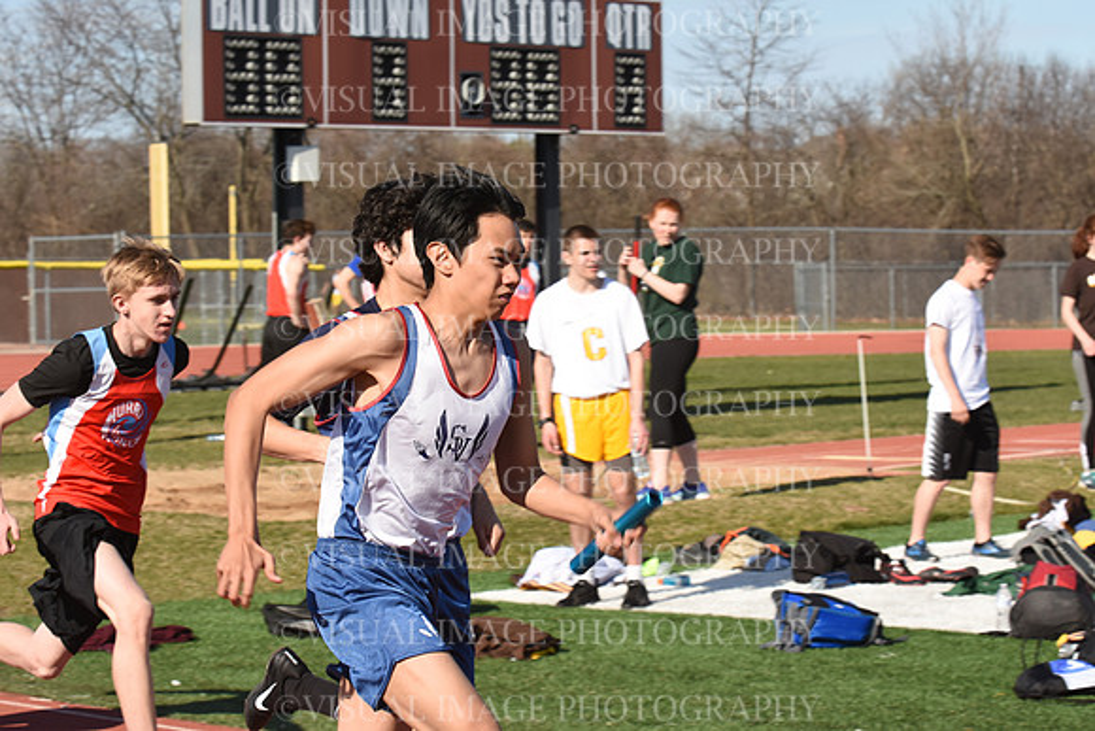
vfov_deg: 11.4
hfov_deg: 17.1
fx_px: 3651
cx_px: 548
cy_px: 366
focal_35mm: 120
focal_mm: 80
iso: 250
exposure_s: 1/640
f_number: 8
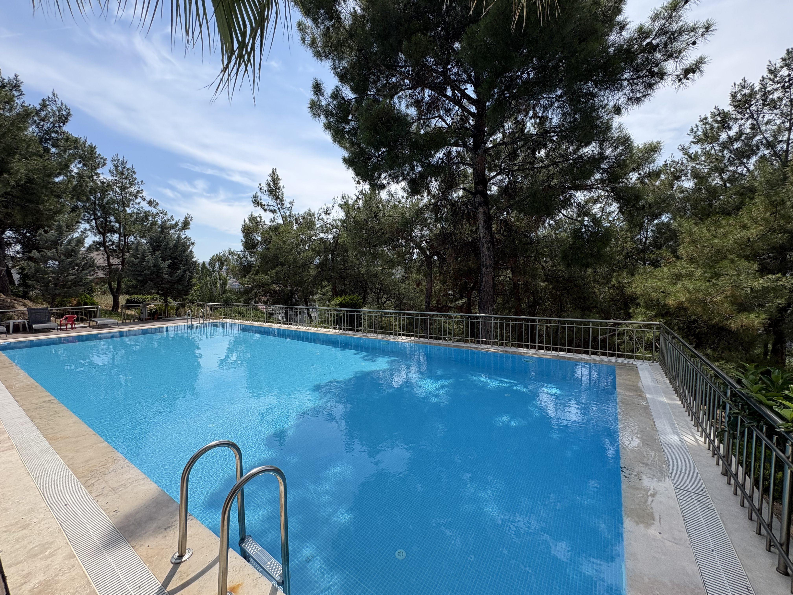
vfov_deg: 85.7
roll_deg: +0.7
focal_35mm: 14
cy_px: 298
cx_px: 396
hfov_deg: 102.1
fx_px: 321
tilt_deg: -2.6
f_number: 2.2
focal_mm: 2.22
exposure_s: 1/1567
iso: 64
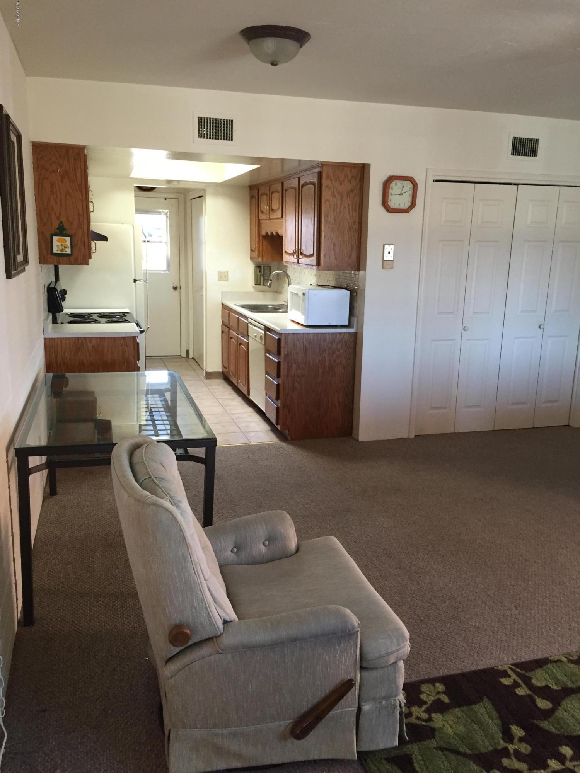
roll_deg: -1.6
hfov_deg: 48.2
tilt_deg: -11.1
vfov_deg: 61.7
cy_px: 386
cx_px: 290
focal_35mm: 29
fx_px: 648
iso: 125
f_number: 2.2
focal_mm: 4.15
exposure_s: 1/30
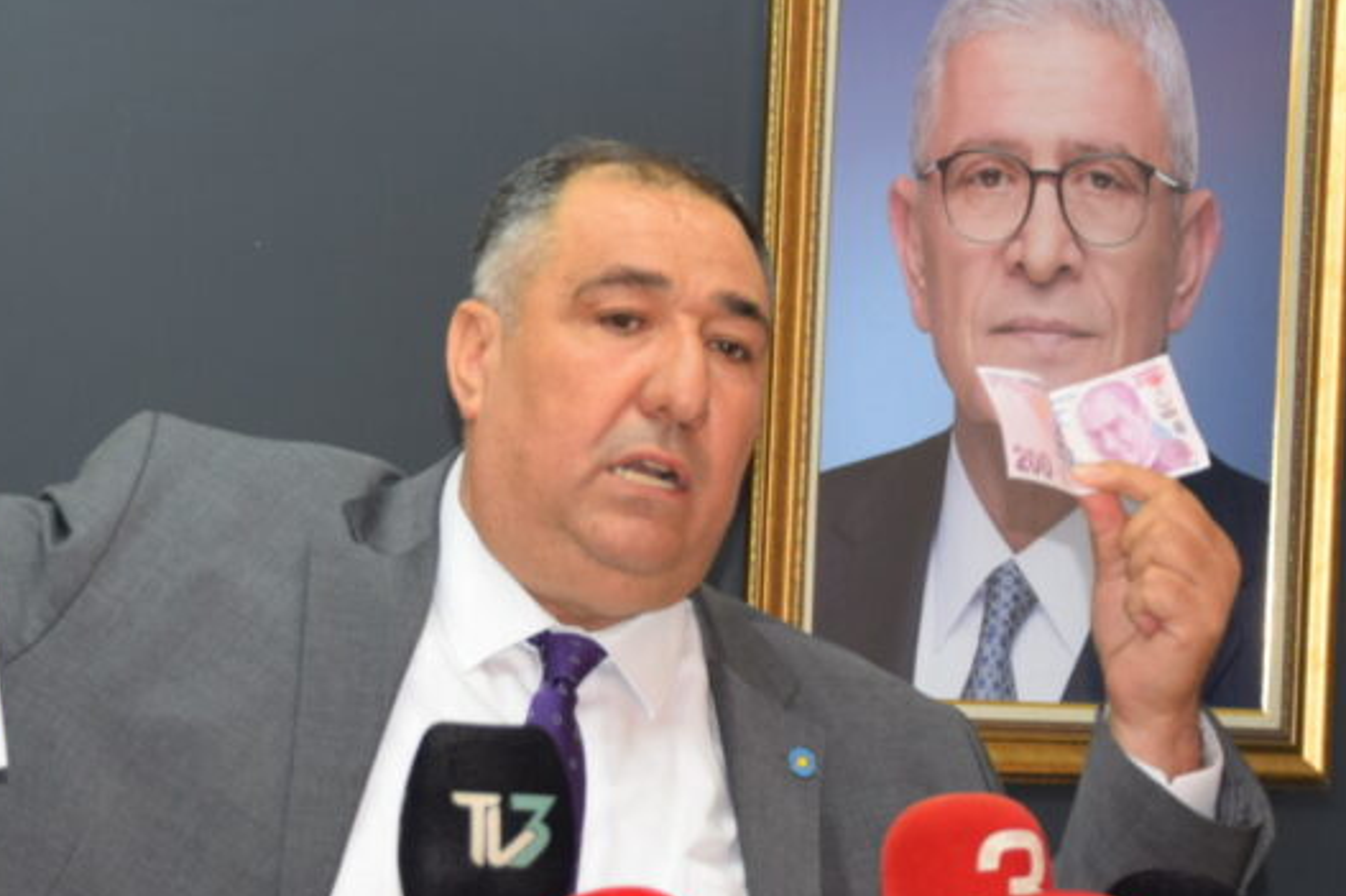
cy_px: 678
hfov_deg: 14.6
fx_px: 5233
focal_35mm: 140
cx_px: 498
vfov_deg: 9.8
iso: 800
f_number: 4.5
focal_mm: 48
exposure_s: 1/80
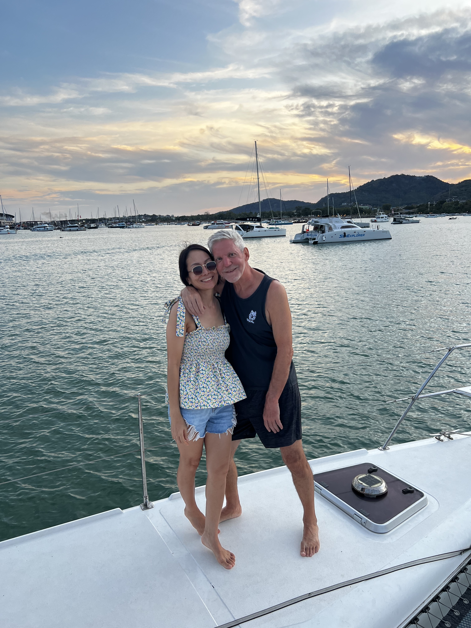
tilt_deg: -11.6
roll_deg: +1.4
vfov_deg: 67.3
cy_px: 314
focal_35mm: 26
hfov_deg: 53.1
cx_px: 236
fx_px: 472
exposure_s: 1/121
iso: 64
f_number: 1.5
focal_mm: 5.7
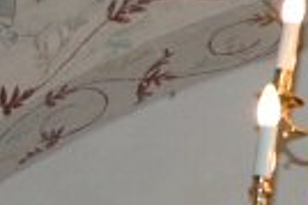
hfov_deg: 7.1
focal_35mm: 282
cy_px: -207
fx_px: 2410
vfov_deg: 4.8
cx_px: 556
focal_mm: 28
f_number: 4
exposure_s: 1/60
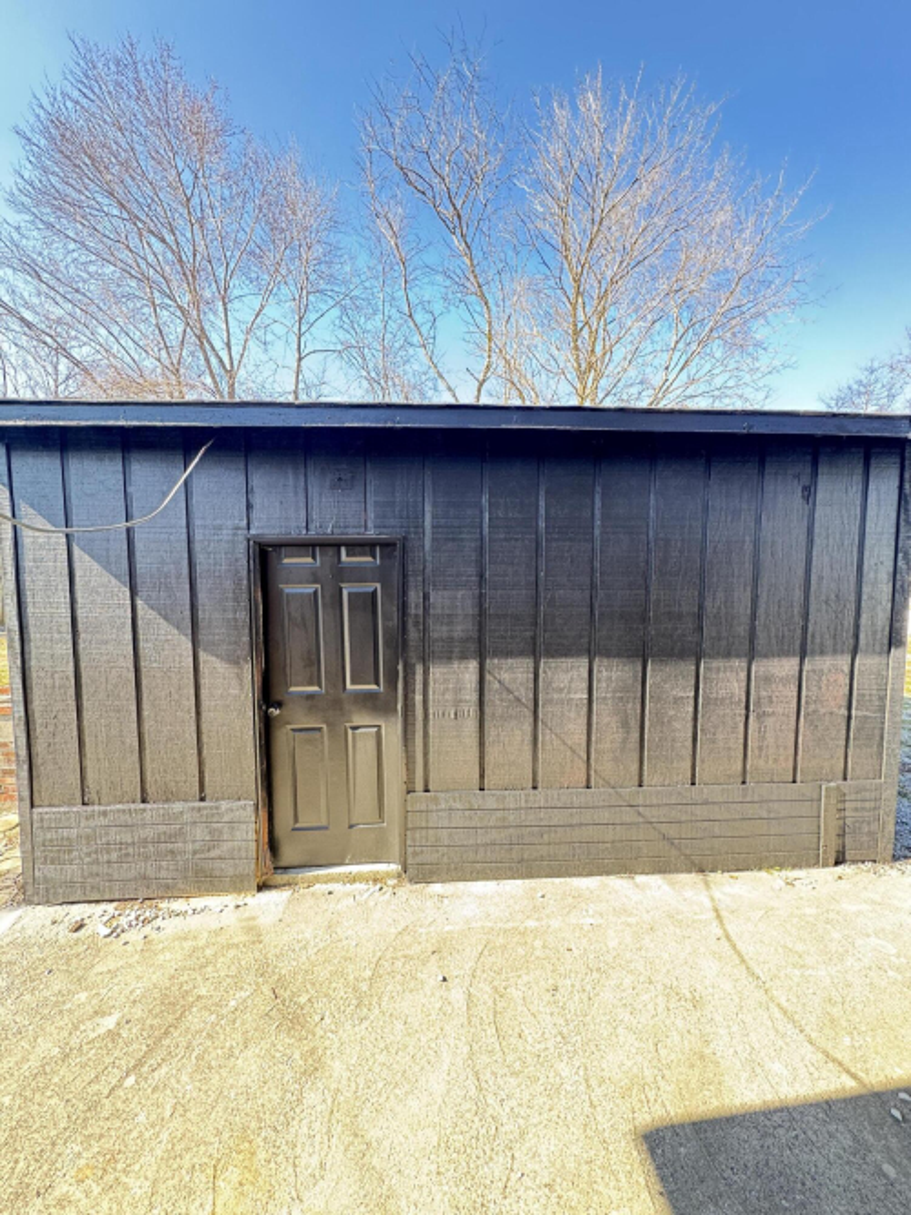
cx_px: 456
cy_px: 608
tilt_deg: -5.2
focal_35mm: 14
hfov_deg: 85.7
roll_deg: +0.2
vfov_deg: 102.1
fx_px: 491
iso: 125
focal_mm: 2.22
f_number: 2.2
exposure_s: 1/99
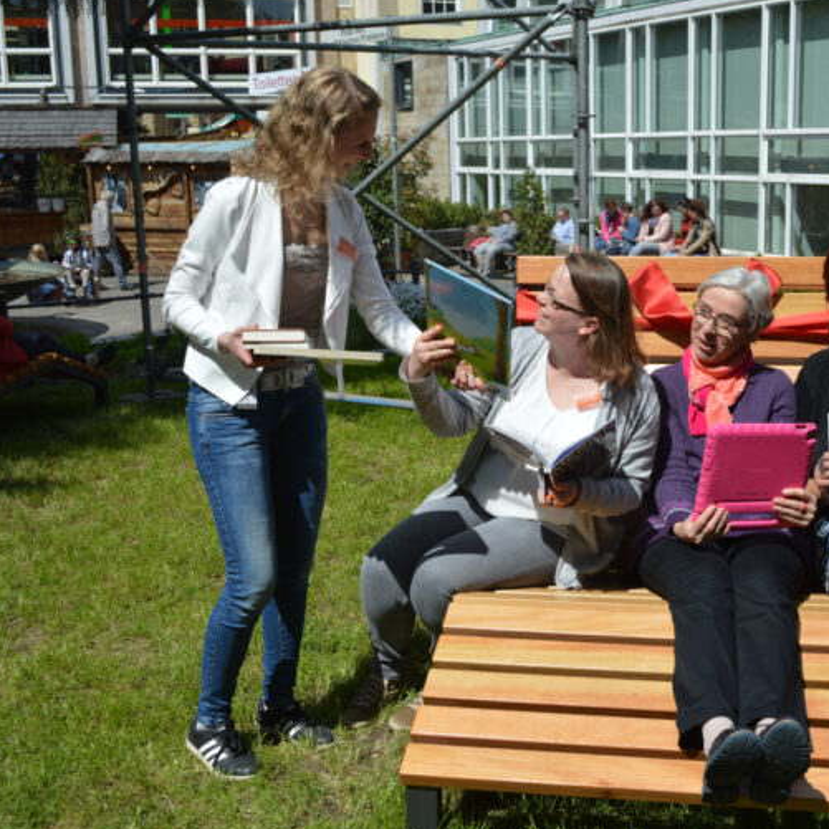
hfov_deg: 38.2
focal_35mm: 43
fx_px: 1165
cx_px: 622
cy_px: 414
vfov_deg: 39.2
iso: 100
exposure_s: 1/320
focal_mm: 22
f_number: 9
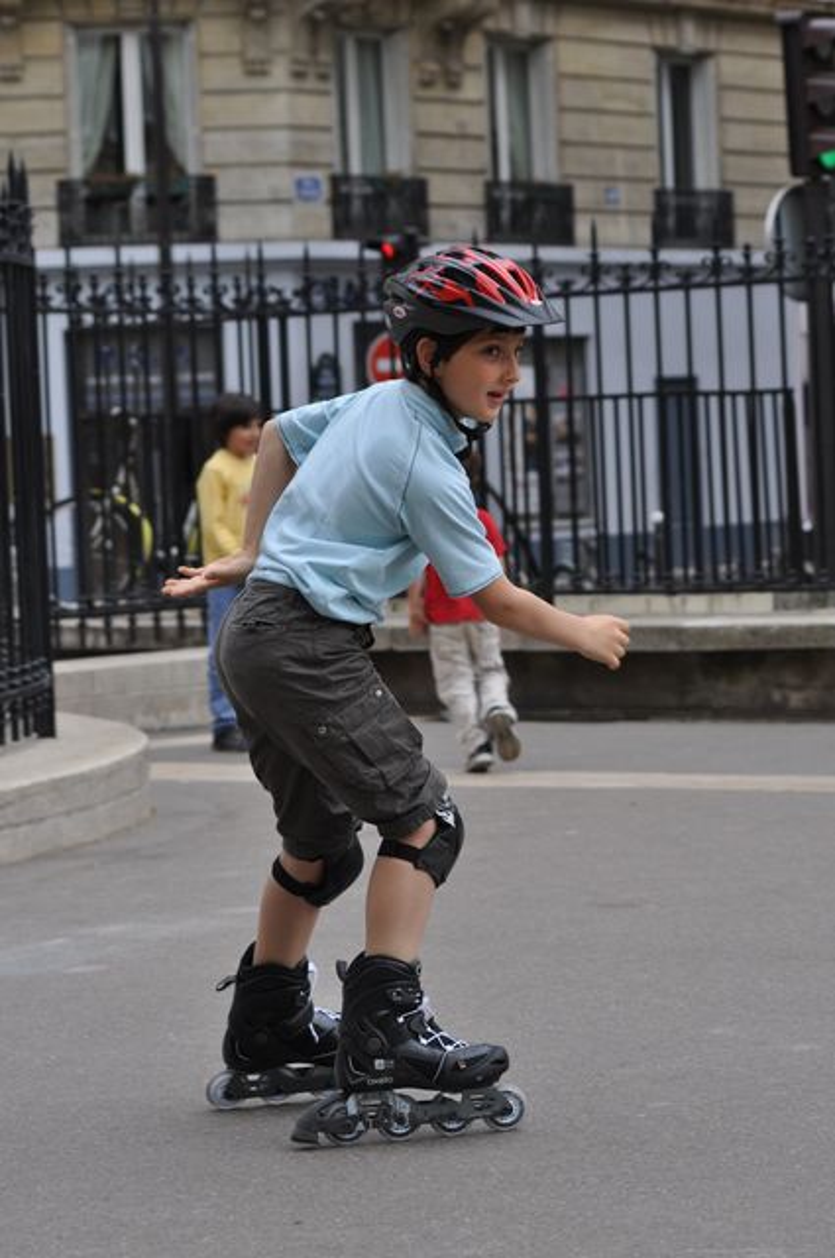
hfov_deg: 13.0
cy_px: 629
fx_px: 3663
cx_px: 418
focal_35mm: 105
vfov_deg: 19.5
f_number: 5.6
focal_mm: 70
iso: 200
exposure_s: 1/500
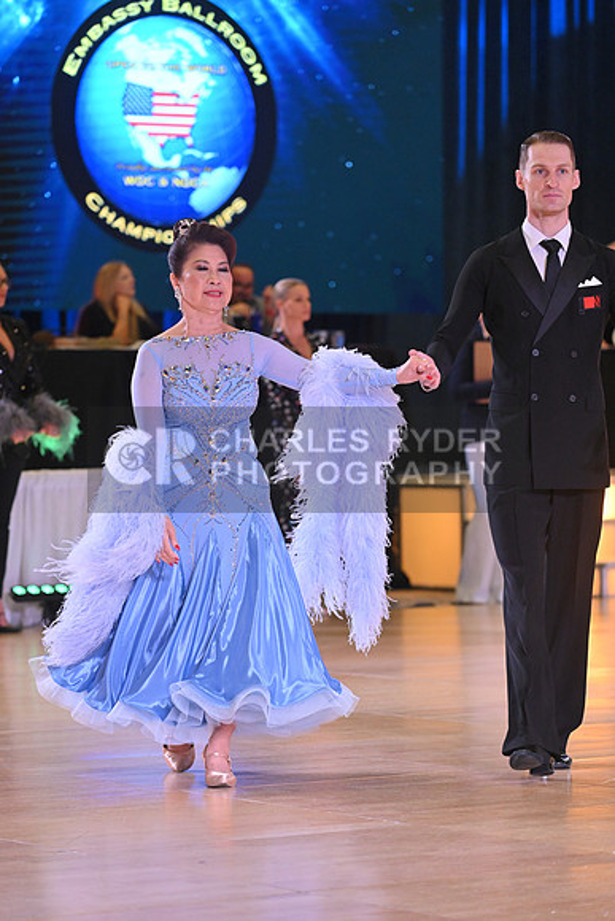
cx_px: 308
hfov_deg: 9.5
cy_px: 460
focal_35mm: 145
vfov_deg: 14.2
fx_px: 3713
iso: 3200
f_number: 4.5
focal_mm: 145
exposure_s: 1/400
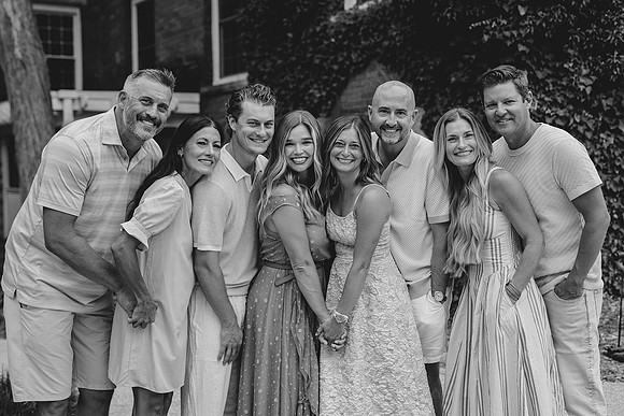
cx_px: 318
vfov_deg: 25.9
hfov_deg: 38.0
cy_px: 207
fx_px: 906
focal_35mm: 52
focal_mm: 50
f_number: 2.8
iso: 1250
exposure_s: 1/400
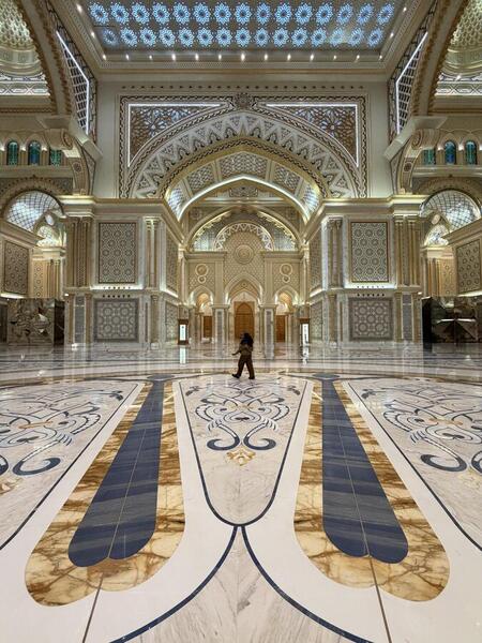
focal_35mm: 14
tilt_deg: +1.8
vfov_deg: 102.1
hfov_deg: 85.7
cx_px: 241
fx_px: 260
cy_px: 322
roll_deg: +1.2
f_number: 2.2
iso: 200
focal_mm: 2.22
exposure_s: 1/100
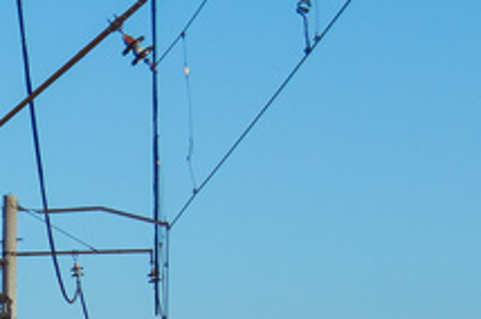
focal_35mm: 307
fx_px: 4096
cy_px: 418
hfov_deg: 6.1
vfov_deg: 4.4
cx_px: -1036
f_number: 7.1
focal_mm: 32
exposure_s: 1/400
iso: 100
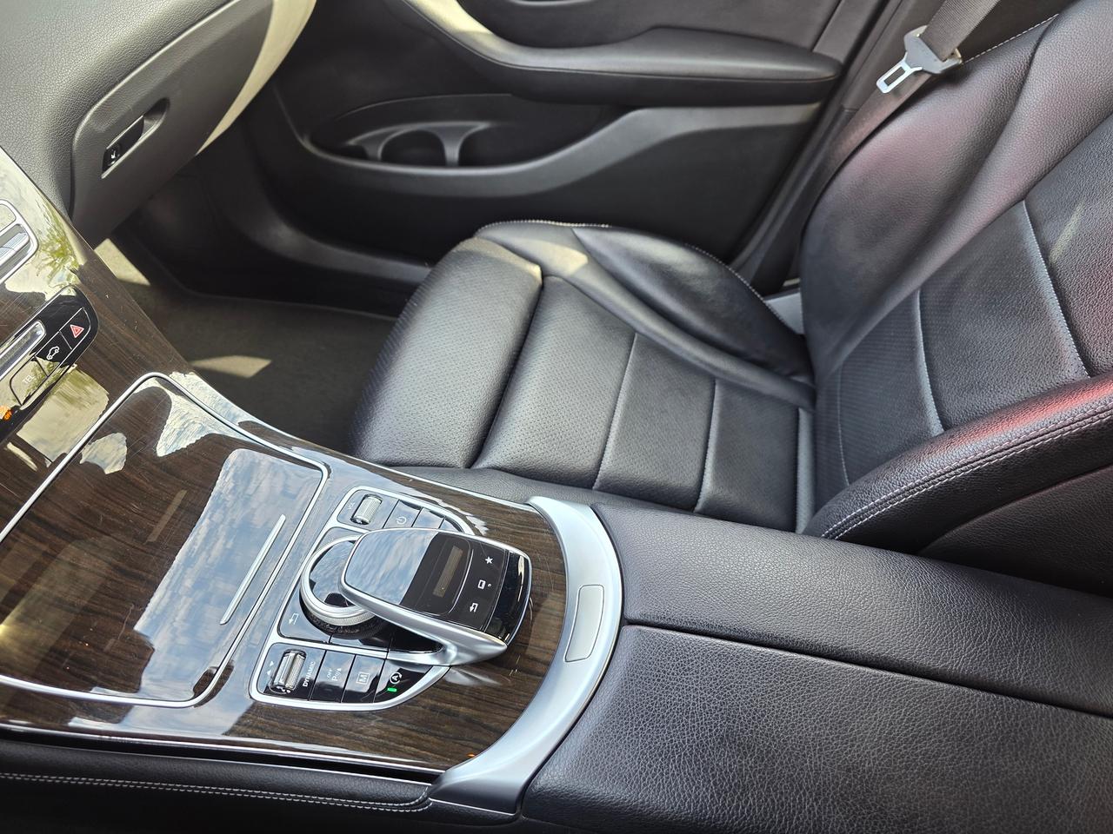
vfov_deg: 58.9
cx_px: 556
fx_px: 740
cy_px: 417
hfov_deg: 73.9
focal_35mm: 23
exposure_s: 1/52.5
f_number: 1.7
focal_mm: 6.3
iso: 64
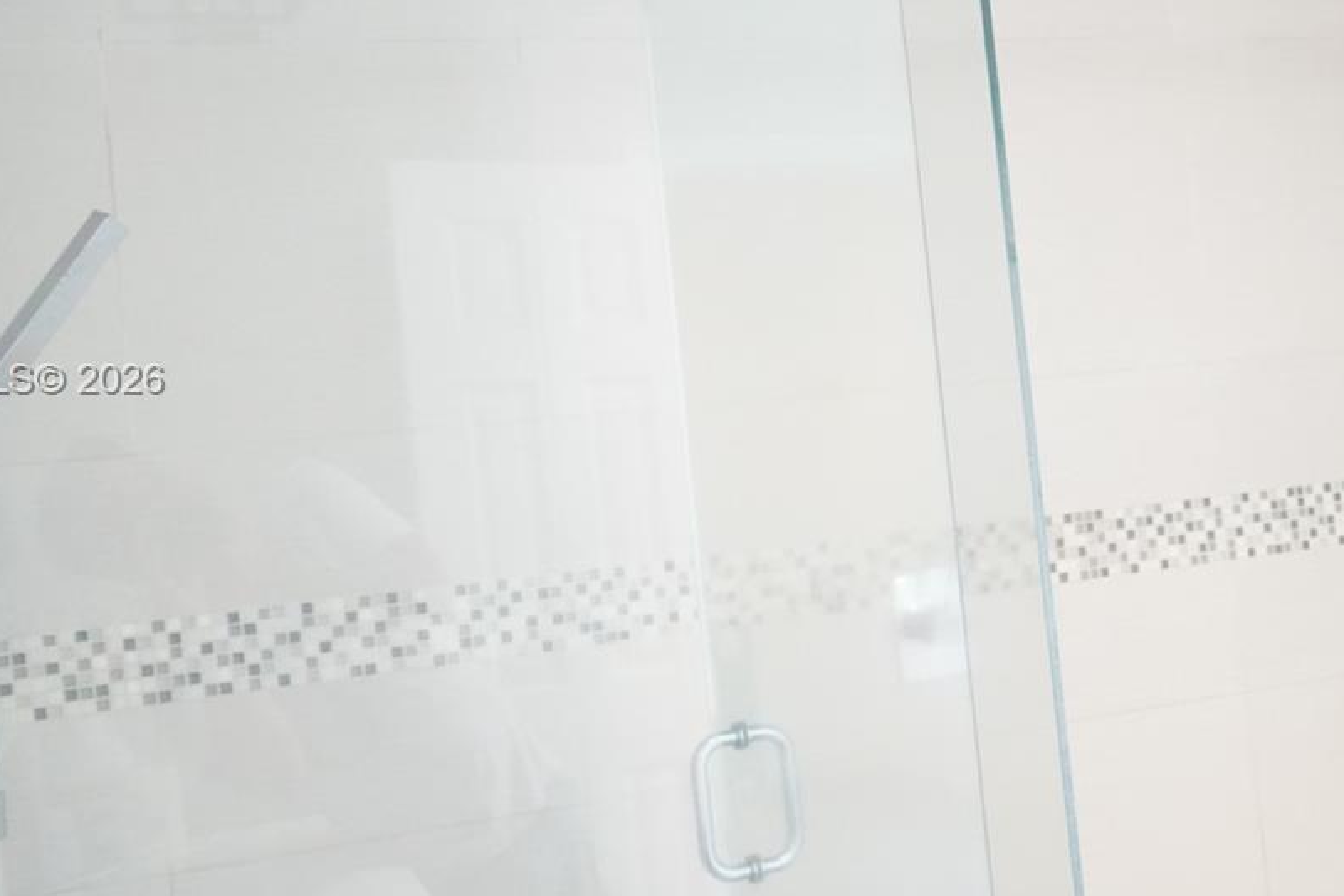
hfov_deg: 40.1
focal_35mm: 48
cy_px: 382
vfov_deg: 28.0
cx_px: 984
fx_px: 1792
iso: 8000
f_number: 3.5
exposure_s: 1/30
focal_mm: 24
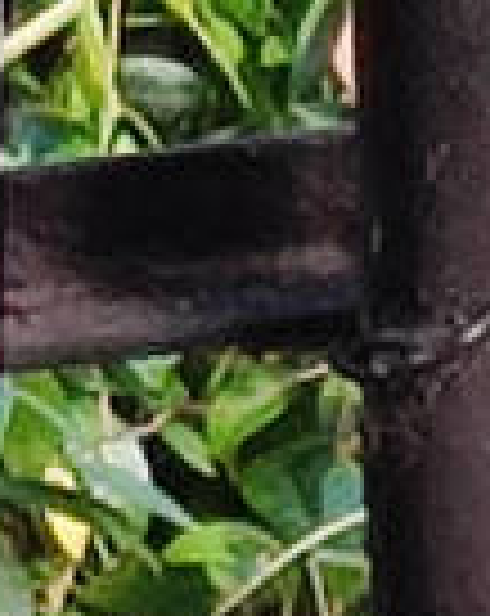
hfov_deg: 7.0
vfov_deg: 9.6
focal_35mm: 183
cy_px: -755
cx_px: -1254
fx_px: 3329
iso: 90
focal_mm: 4.7
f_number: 1.79
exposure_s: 1/100
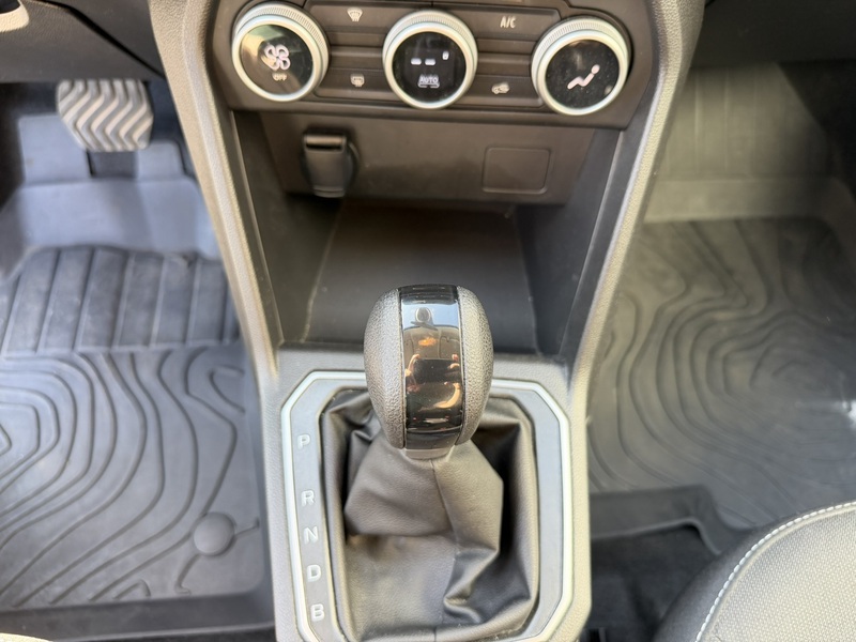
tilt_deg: -60.0
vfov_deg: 56.8
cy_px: 321
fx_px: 593
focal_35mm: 24
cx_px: 428
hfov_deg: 71.6
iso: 200
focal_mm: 6.76
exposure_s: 1/87
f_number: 1.78
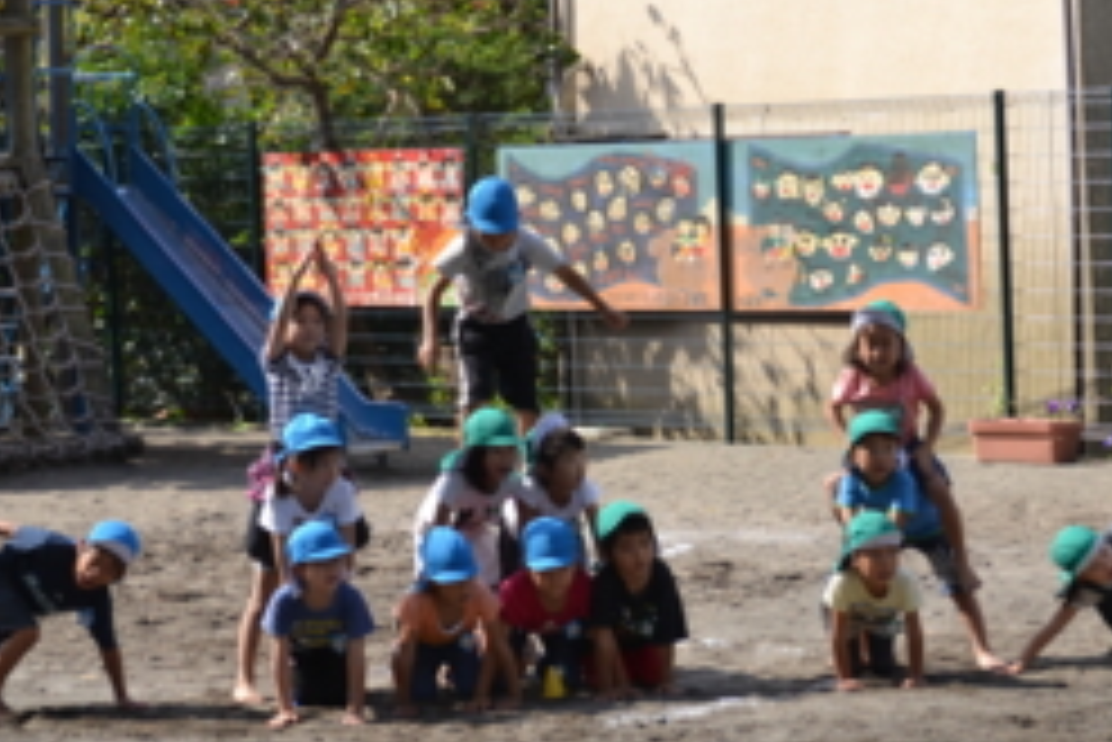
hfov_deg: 15.3
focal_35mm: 134
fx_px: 4136
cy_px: 362
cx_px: 617
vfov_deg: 10.3
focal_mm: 55
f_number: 5.6
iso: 100
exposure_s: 1/200
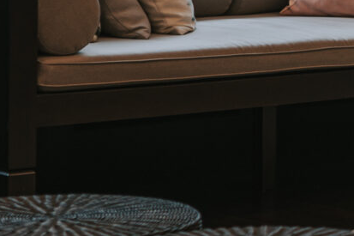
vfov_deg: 6.2
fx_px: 2133
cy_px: -212
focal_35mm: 217
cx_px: 711
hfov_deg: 8.9
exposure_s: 1/60
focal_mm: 35
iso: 200
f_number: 2.8
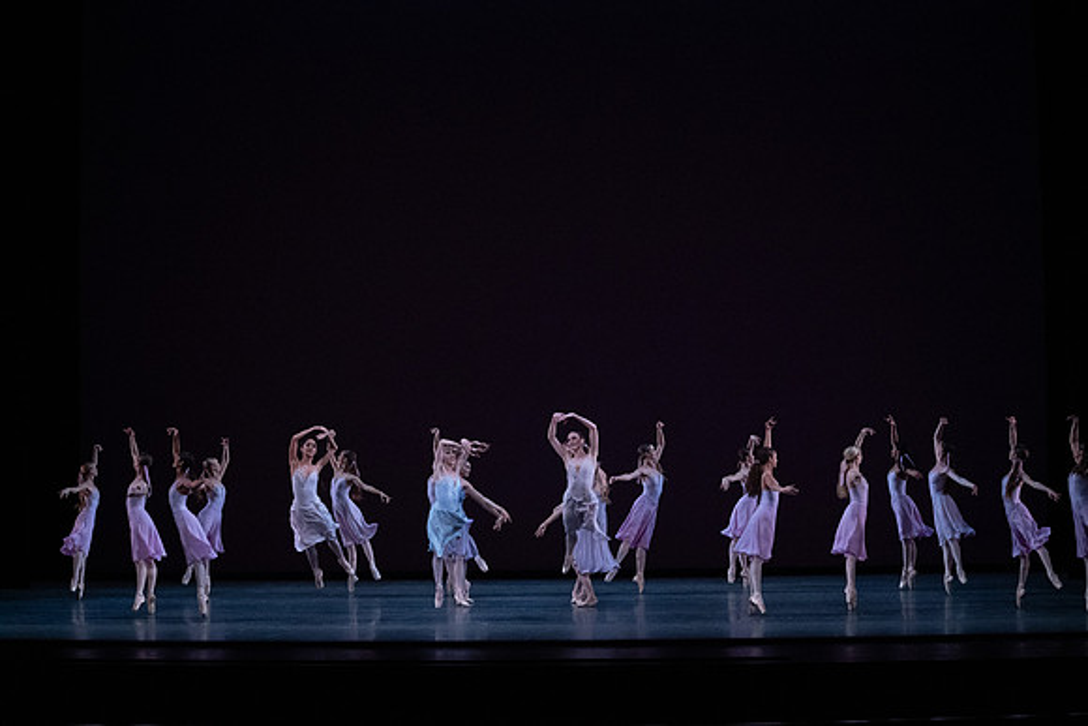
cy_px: 363
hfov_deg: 28.8
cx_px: 544
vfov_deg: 19.5
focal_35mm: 70
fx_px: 2116
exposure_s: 1/400
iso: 12800
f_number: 13
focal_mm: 70
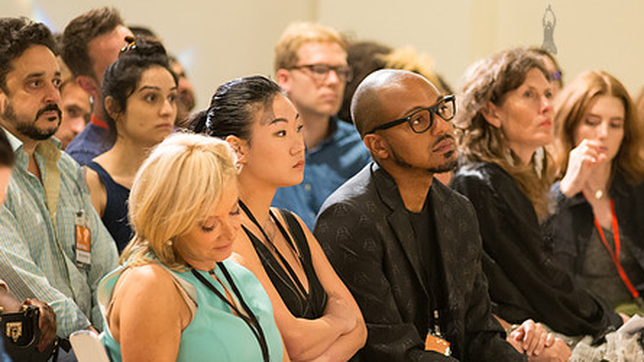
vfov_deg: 6.1
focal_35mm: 198
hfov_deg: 10.9
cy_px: 240
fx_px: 3380
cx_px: 268
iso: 3200
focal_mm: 145
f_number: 3.5
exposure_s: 1/100
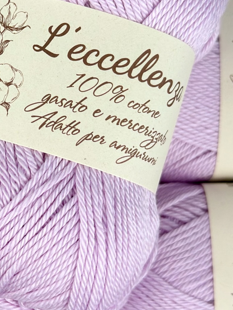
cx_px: 55
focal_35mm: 47
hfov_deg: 30.3
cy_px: 106
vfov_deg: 40.0
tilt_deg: -81.5
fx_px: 422
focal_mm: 6.76
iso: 64
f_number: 1.78
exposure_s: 1/1623
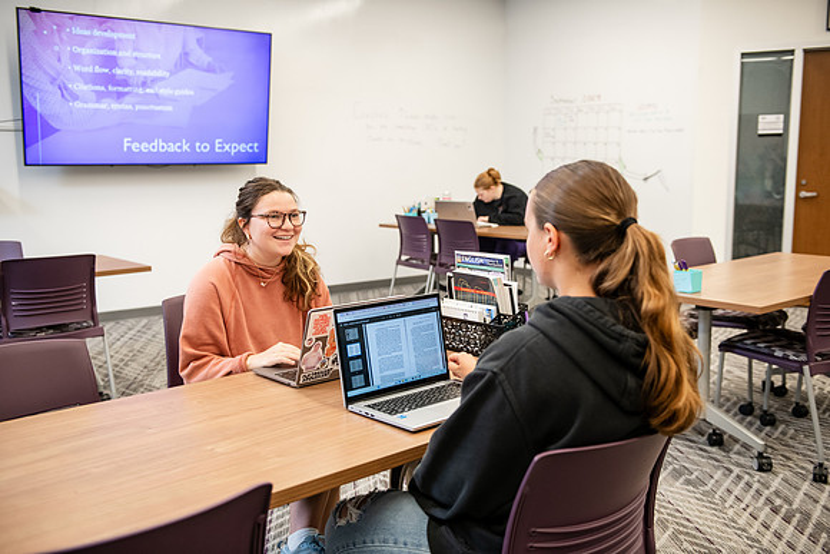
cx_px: 415
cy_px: 277
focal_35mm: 35
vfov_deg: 37.9
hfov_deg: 54.4
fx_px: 807
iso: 1000
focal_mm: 35
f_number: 3.2
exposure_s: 1/200
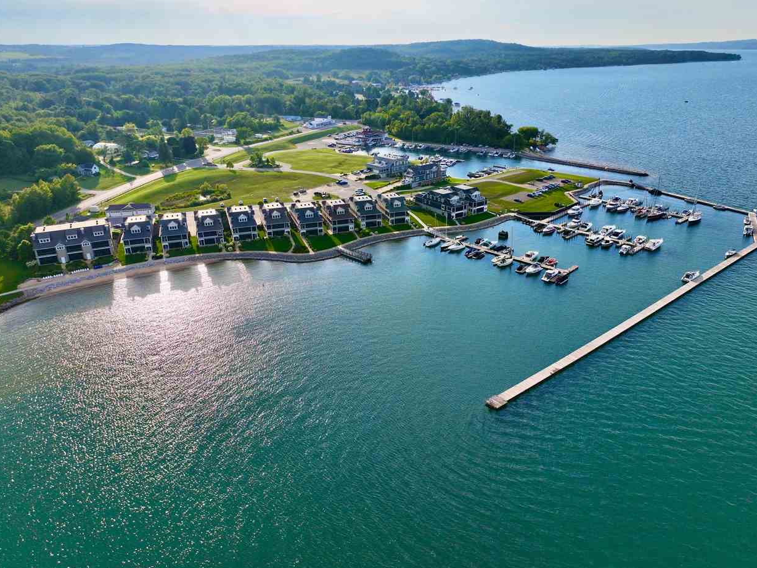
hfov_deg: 69.4
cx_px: 391
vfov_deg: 54.9
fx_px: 547
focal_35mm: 25
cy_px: 275
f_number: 2.8
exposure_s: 1/3200
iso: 220
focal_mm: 12.29
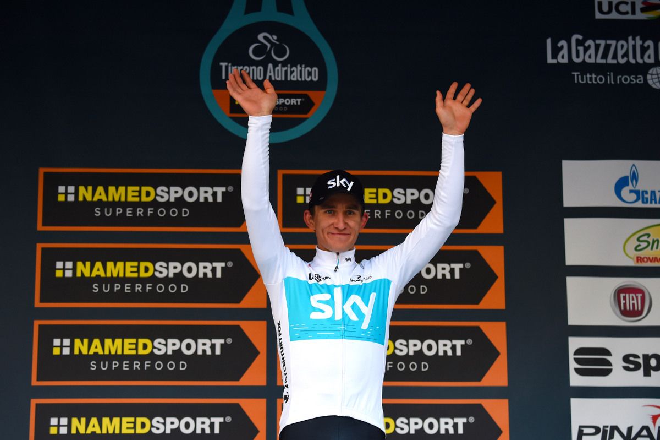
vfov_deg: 12.4
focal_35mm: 110
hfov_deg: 18.6
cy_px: 220
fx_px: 2016
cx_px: 330
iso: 1600
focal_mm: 110
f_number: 5
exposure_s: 1/1000
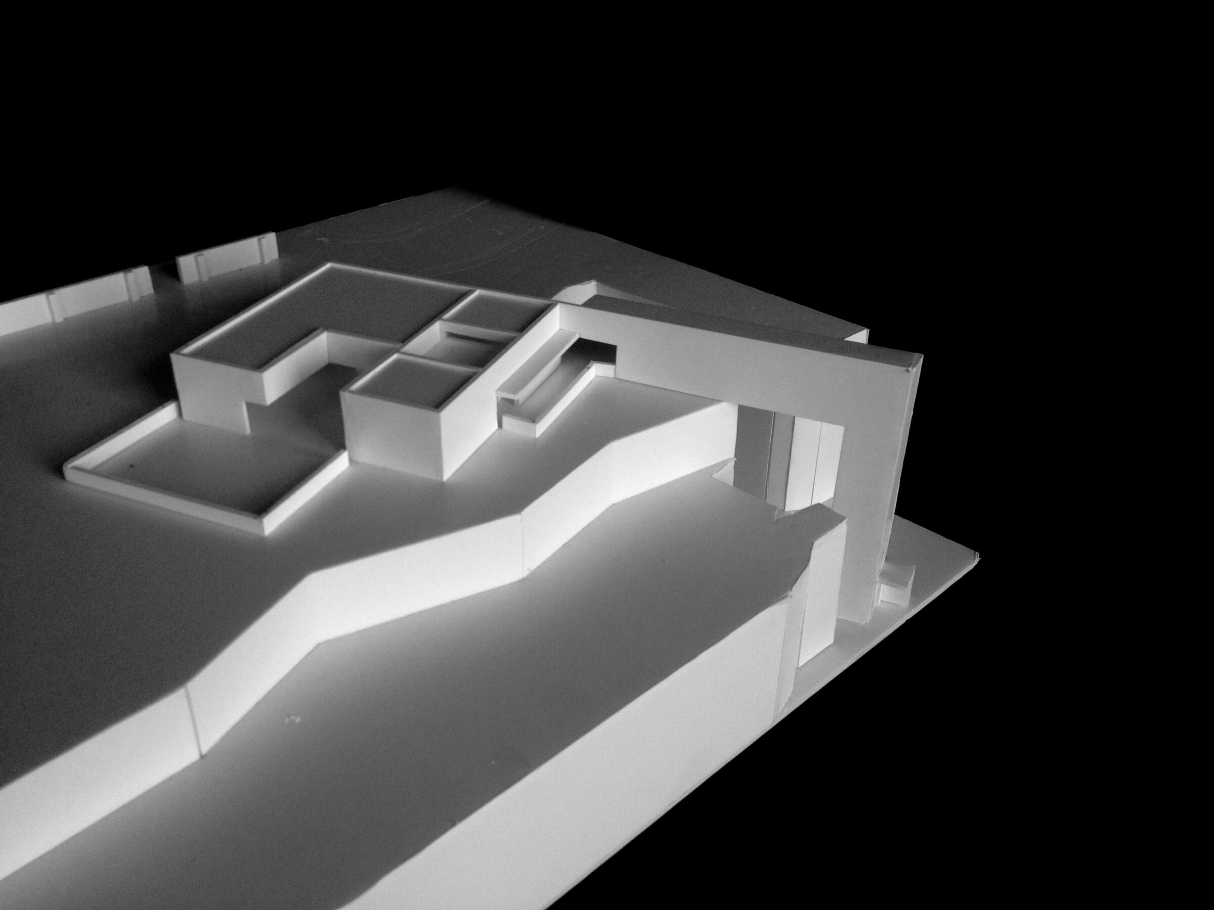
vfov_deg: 40.7
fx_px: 1227
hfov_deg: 52.6
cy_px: 455
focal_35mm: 35
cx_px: 607
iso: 80
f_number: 2.4
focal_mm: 4.28
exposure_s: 1/60
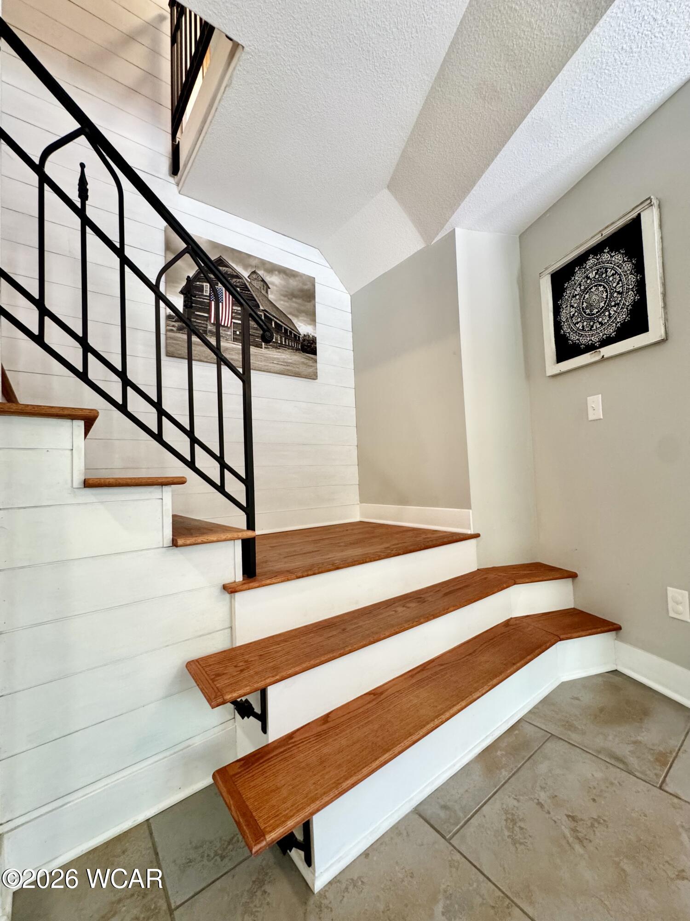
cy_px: 460
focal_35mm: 14
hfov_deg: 85.7
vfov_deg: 102.1
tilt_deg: +0.8
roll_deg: +3.0
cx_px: 345
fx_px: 372
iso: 250
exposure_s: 1/60
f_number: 2.2
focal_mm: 2.22
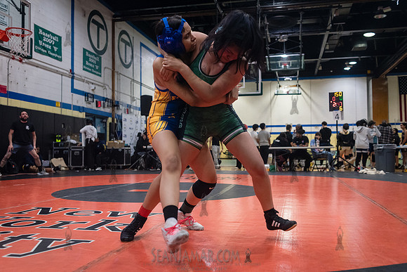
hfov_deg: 54.4
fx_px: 396
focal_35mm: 35
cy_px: 136
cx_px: 204
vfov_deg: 37.9
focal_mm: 35
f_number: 3.2
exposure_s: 1/400
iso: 5000
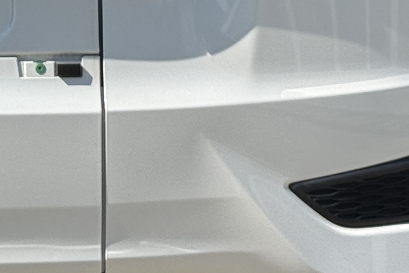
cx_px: -40
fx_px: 2488
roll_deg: +2.6
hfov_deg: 9.3
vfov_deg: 6.1
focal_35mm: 219
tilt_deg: -5.9
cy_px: -284
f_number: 1.78
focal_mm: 6.76
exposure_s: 1/6024
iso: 80
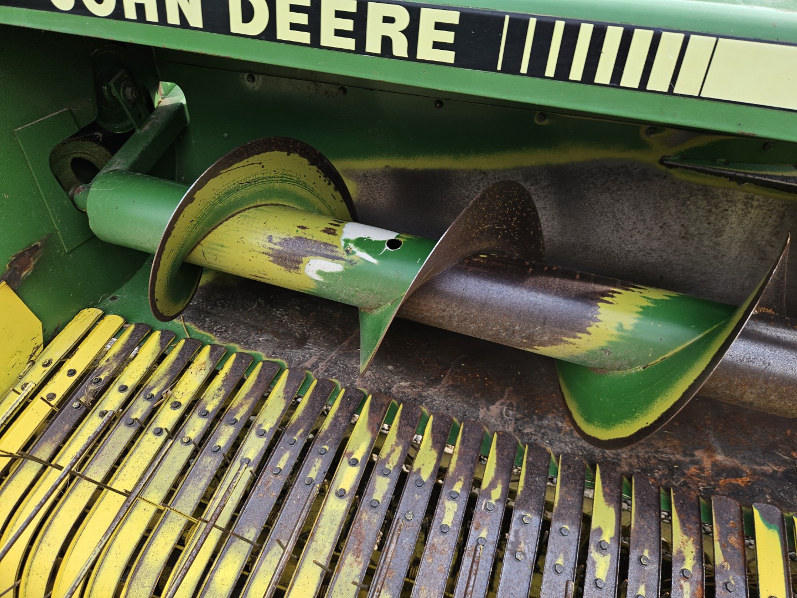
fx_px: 530
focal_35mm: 23
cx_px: 398
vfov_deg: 58.9
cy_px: 299
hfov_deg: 73.9
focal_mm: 5.4
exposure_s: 1/214
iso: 25
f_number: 1.8
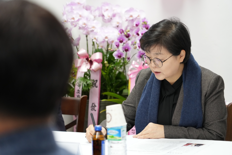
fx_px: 677
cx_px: 116
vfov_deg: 13.0
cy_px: 78
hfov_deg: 19.5
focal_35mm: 105
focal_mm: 105
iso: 3200
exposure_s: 1/160
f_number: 4
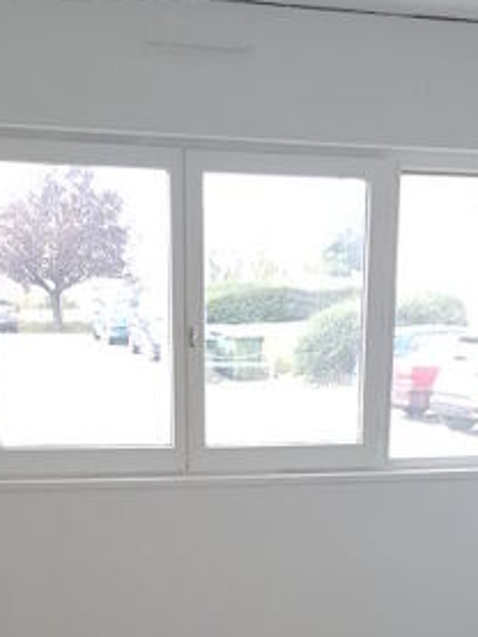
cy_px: 612
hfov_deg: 24.4
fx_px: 1104
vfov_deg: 30.3
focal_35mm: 60
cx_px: 246
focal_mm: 4.2
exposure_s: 1/105
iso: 40
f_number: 1.7
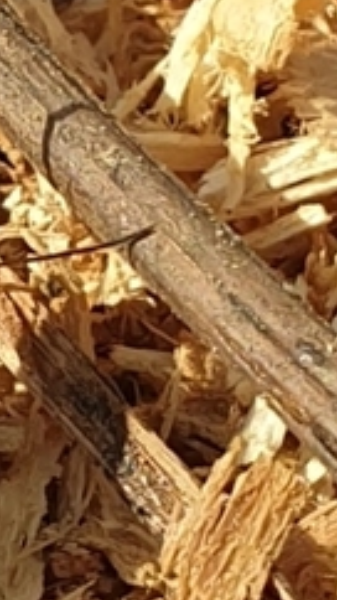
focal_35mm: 75
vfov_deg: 28.2
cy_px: 307
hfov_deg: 14.4
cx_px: -243
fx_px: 1192
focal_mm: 4.3
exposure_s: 1/1155
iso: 50
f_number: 2.4
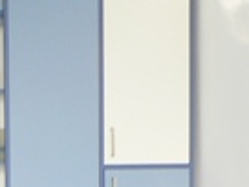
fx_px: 1216
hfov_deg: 11.4
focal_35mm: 169
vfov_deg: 8.5
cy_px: 330
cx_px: -57
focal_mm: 6
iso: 80
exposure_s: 1/15
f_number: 2.8
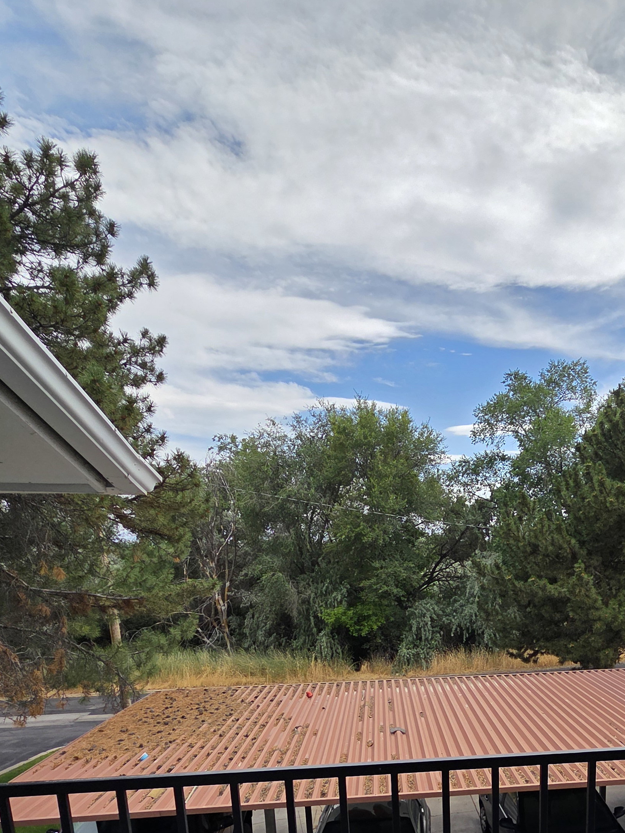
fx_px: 578
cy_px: 678
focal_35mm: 24
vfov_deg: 64.6
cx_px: 462
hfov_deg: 54.4
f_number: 2.2
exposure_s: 1/2163
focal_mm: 2.2
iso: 50
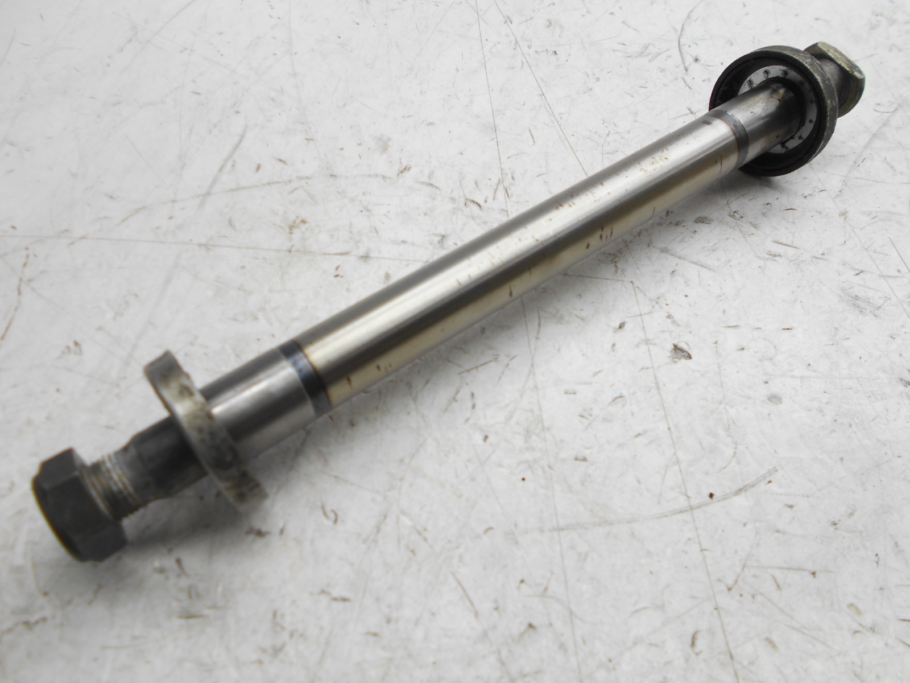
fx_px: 683
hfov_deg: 67.3
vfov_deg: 53.1
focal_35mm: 26
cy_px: 342
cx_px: 455
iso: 80
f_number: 3.2
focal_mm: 4.6
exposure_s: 1/40
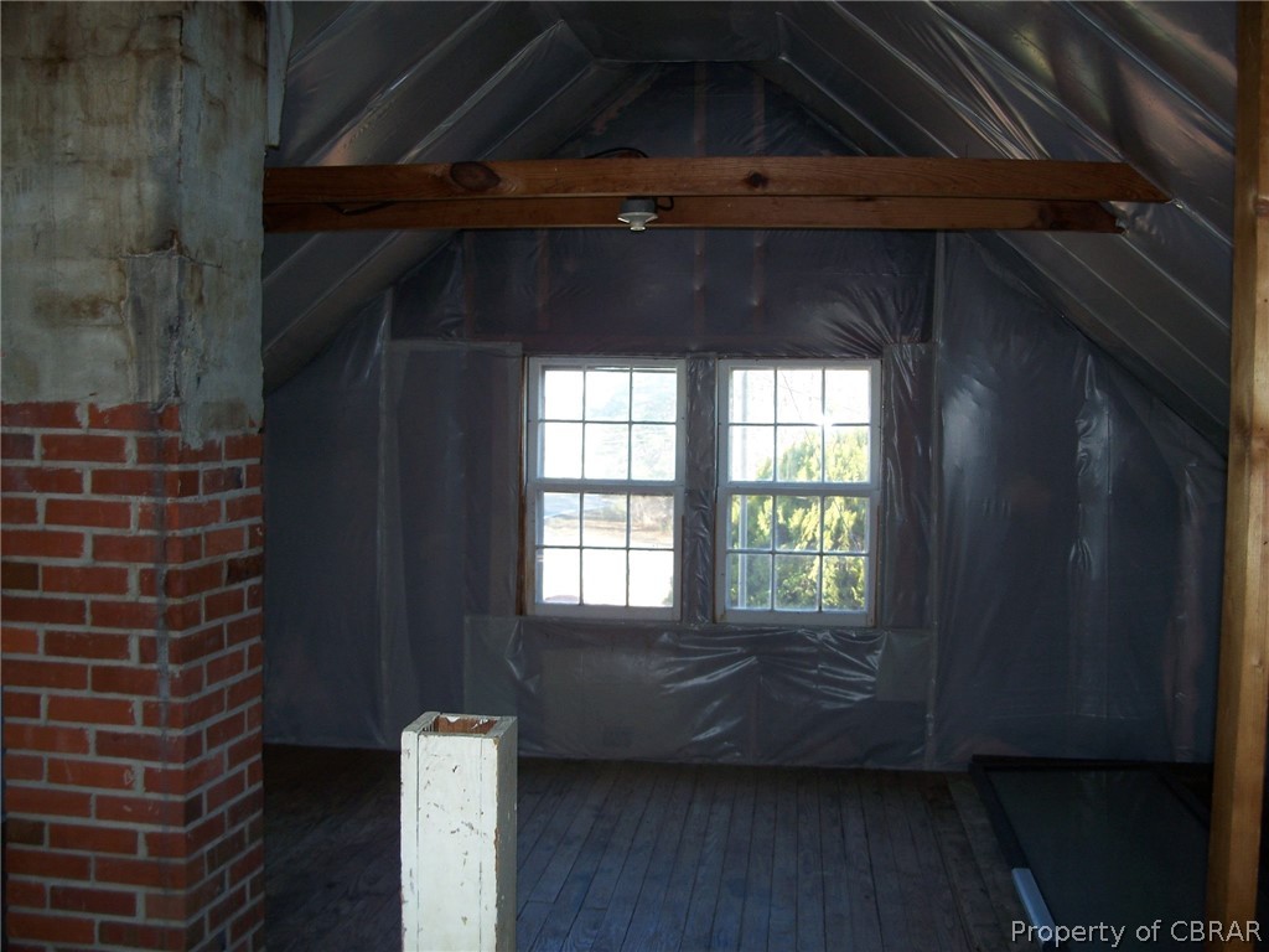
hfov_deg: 50.1
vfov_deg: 38.7
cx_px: 634
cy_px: 476
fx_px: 1356
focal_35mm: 37
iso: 125
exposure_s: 1/60
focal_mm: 7.8
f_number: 2.8
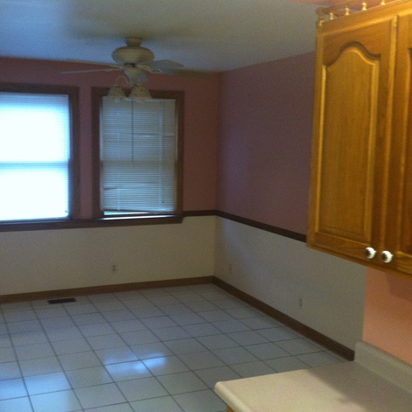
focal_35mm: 42
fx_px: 566
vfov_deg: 40.0
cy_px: 205
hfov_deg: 39.7
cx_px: 151
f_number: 2.8
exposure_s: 1/15
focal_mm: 3.85
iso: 250
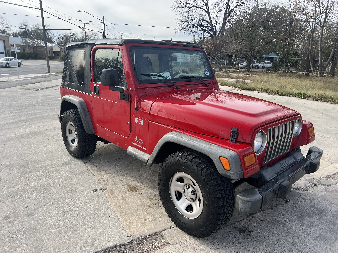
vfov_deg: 53.1
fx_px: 254
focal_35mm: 26
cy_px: 126
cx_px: 169
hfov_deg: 67.3
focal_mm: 5.7
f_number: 1.5
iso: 50
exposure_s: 1/1869
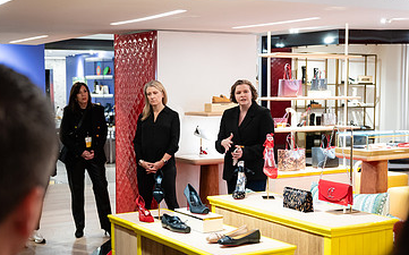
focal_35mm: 61
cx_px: 185
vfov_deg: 21.2
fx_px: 679
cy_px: 158
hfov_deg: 33.5
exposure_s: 1/160
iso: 1600
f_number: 3.2
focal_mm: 37
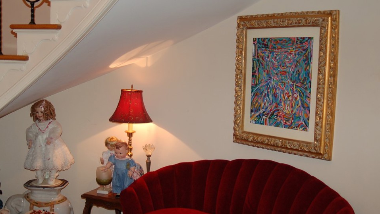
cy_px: 122
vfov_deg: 25.4
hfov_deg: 43.7
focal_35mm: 47
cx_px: 183
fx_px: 474
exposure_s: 1/60
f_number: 3.3
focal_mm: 28
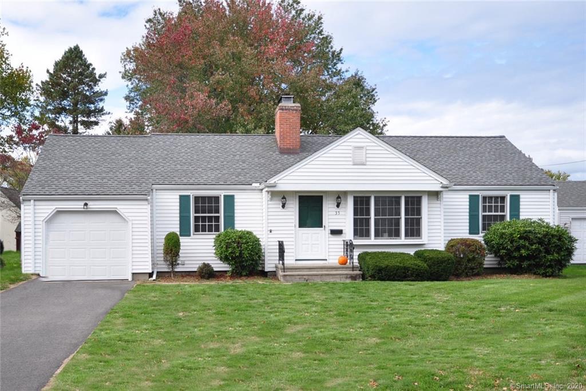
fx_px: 488
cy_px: 196
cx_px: 293
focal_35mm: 30
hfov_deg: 61.9
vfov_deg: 43.6
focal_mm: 20
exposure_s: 1/200
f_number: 8
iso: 200
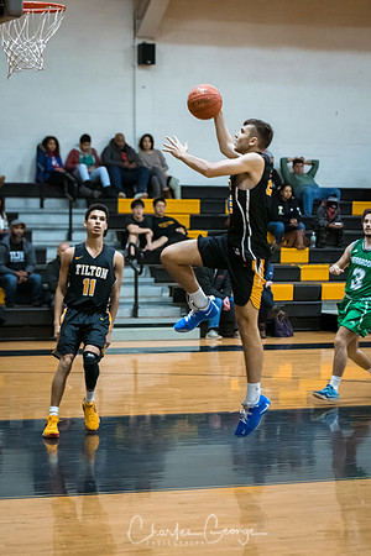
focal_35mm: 105
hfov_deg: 13.0
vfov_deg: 19.5
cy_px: 278
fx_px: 1623
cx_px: 186
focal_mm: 70
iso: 3200
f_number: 2.8
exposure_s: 1/400
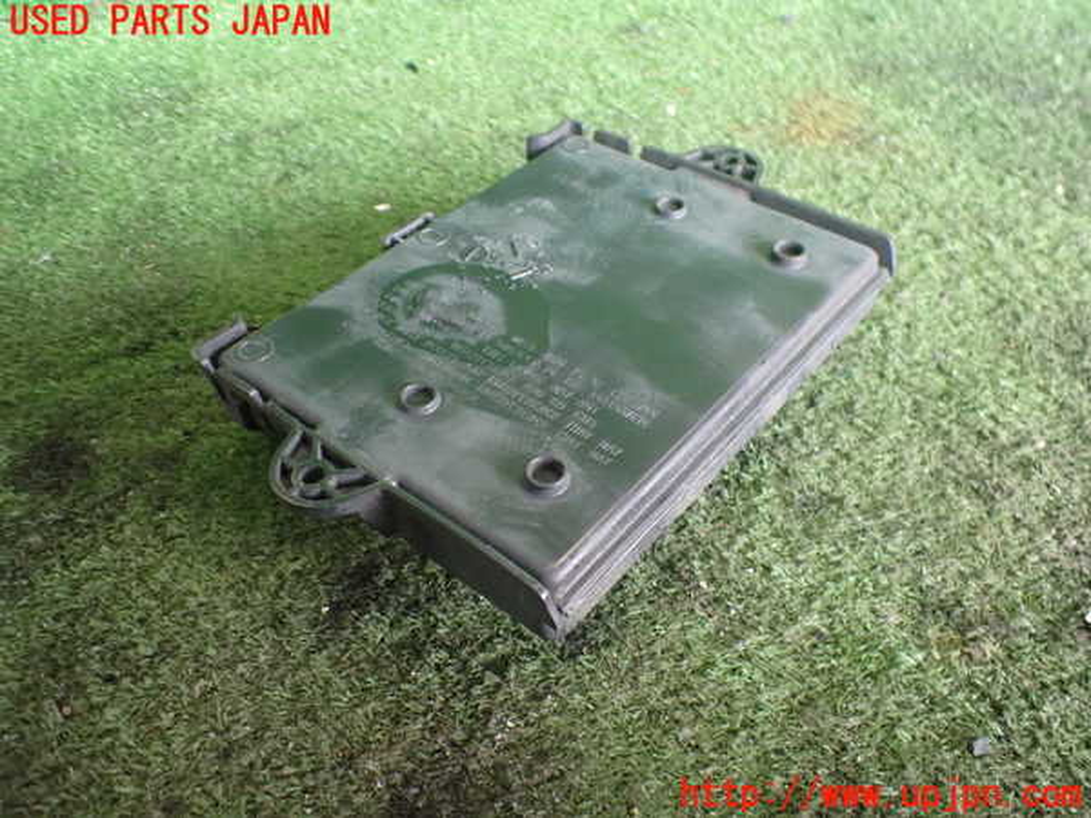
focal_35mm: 30
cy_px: 409
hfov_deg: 60.0
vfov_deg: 46.8
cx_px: 546
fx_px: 946
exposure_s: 1/125
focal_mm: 5.4
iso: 800
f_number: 2.3
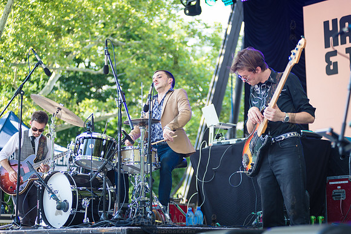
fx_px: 780
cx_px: 176
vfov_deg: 17.1
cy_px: 117
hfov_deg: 25.4
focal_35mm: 80
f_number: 2.8
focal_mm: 80
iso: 200
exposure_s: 1/320
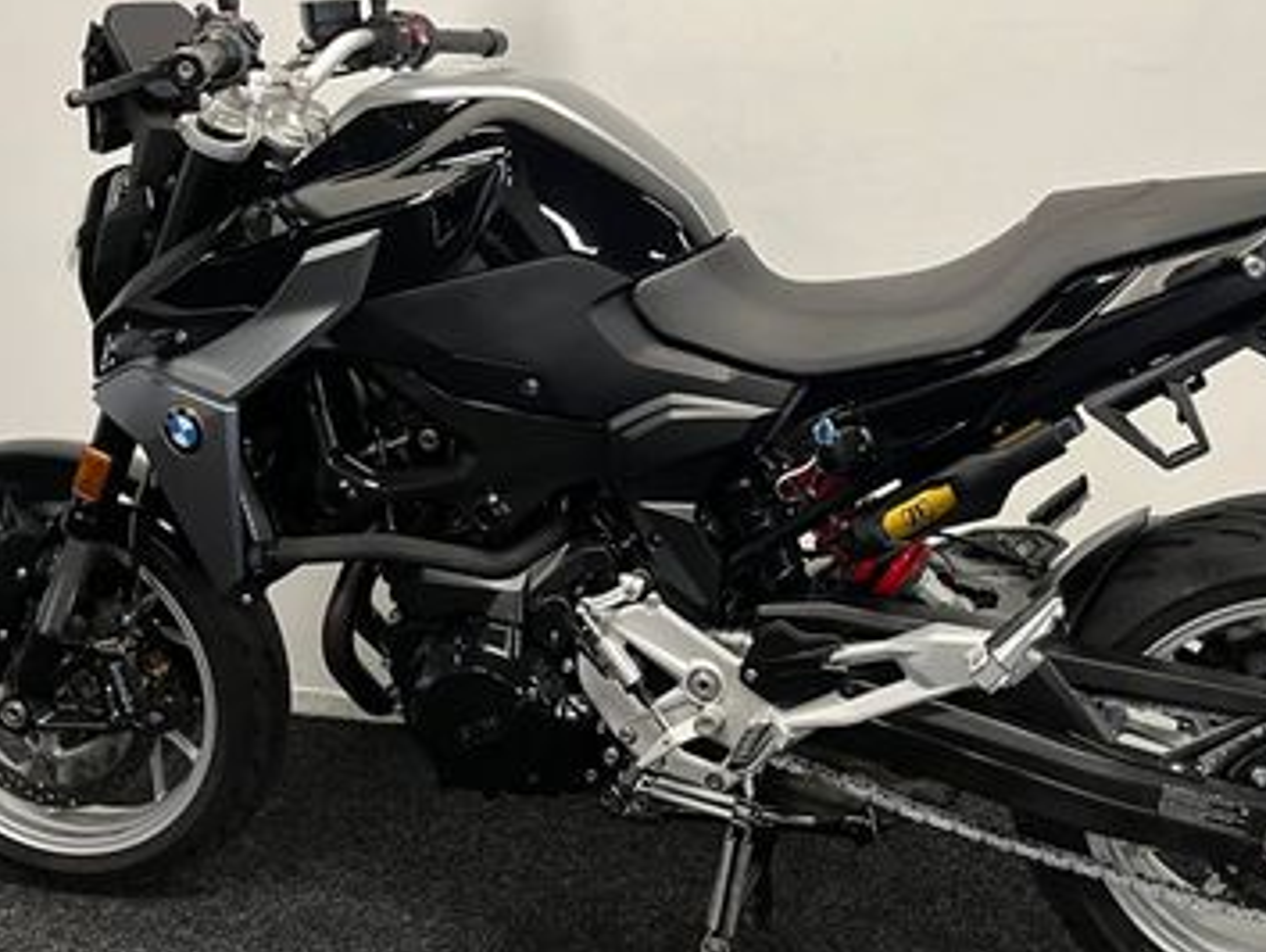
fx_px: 1720
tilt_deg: -13.7
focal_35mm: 47
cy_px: 444
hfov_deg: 40.3
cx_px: 740
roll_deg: +0.5
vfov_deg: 30.9
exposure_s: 1/50
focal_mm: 5.1
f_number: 1.6
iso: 100
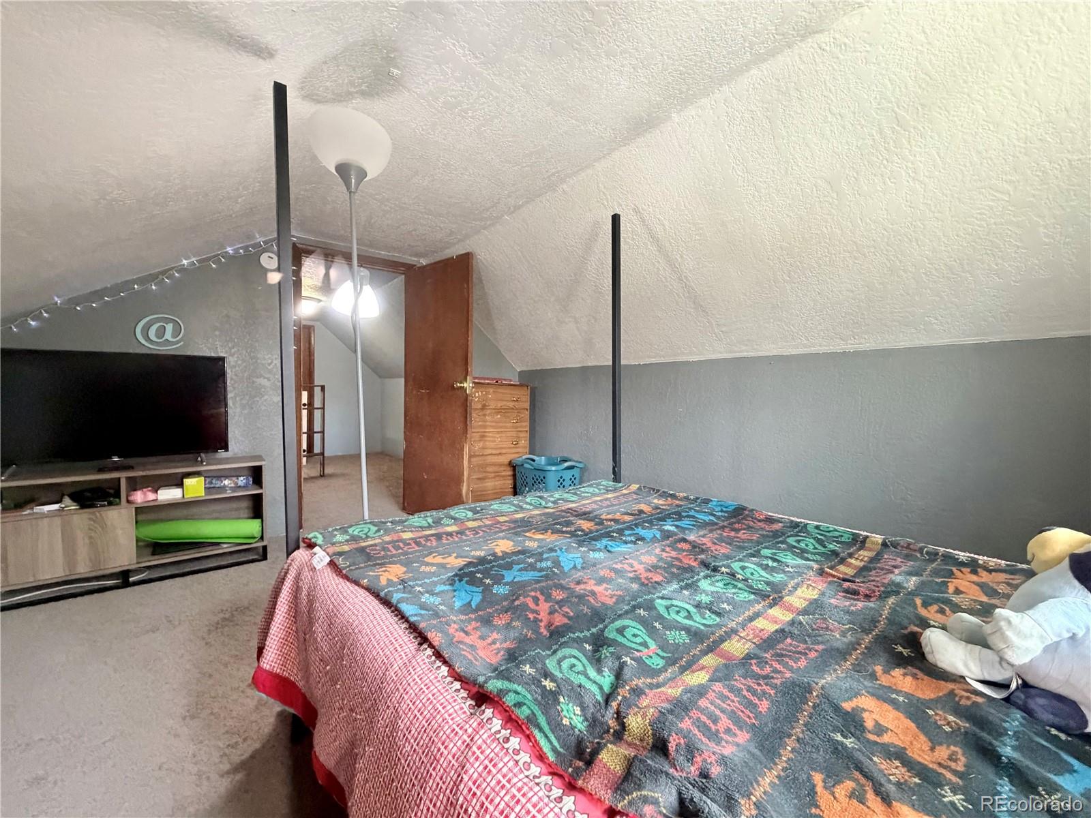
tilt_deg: -0.7
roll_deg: -0.6
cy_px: 409
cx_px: 546
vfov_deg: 85.7
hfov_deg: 102.1
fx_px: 441
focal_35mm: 14
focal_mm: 2.22
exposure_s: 1/60
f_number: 2.2
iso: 640
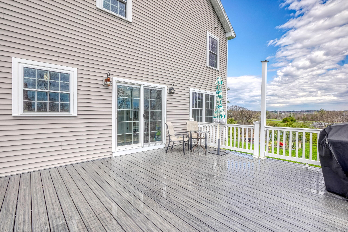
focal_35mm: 15
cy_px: 116
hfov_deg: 100.4
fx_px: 145
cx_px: 174
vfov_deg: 77.3
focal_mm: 10
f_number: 13
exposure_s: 1/60
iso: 100
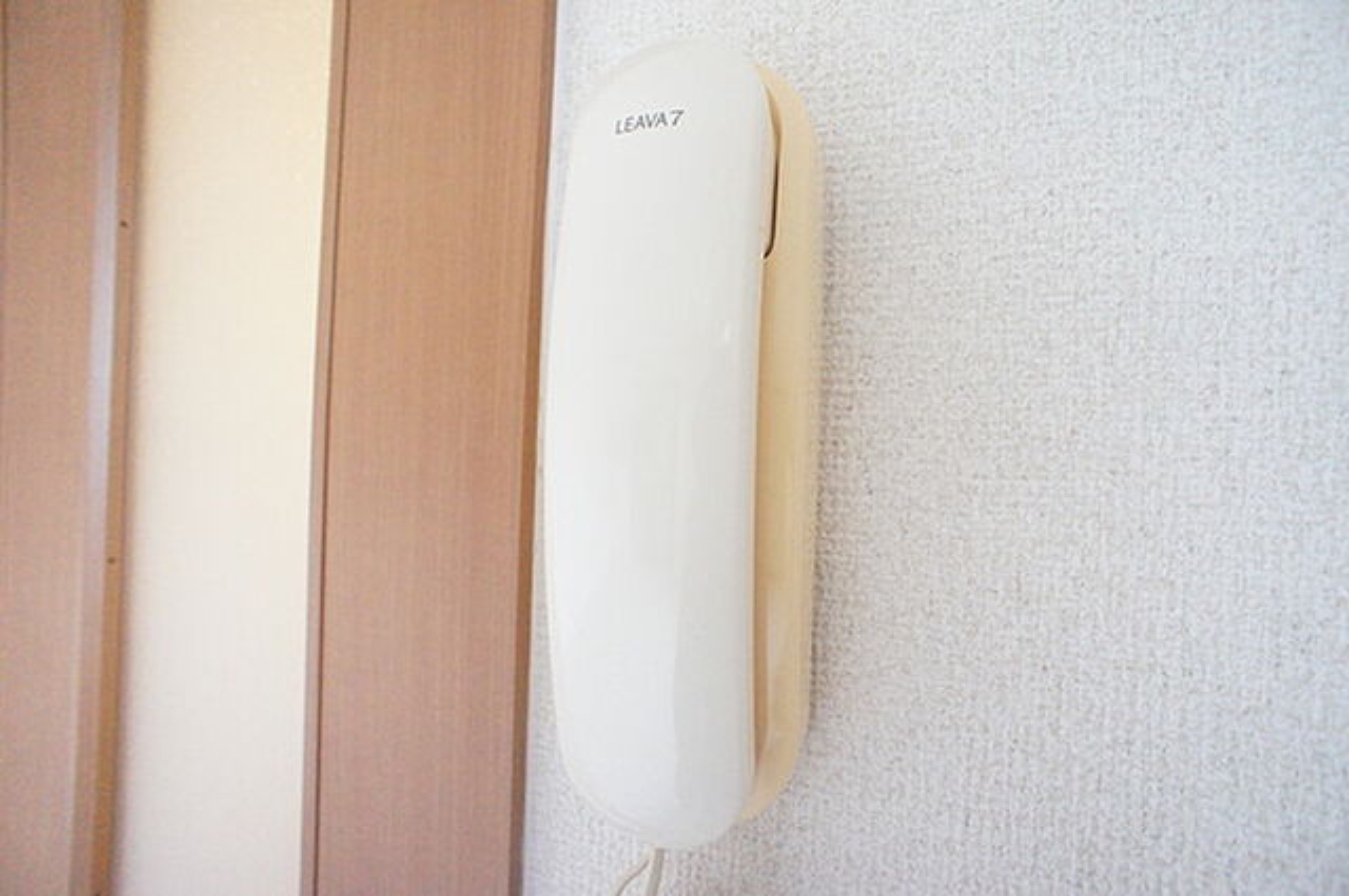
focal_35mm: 24
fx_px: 898
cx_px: 674
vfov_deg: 53.0
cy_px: 448
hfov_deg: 73.8
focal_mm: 16
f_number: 4
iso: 6400
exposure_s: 1/60
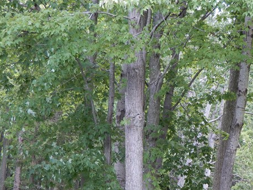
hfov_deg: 20.0
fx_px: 695
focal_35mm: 95
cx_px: 257
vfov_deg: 15.4
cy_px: 175
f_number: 4
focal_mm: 7.5
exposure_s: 1/30
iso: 100
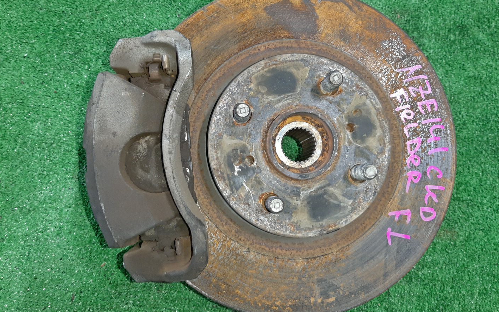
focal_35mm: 28
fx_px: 381
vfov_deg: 44.6
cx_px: 249
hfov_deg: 66.5
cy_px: 155
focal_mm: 3.93
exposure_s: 1/33
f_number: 1.7
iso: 192
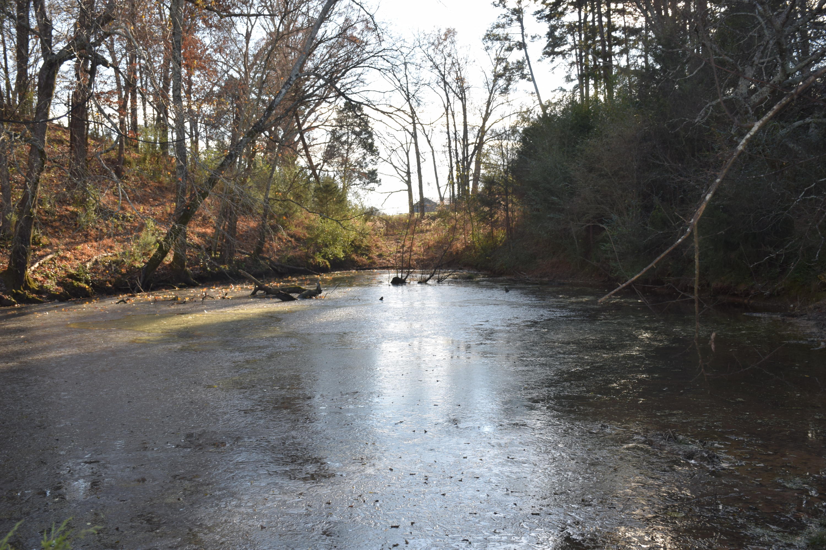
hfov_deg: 49.6
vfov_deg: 34.2
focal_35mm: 39
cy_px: 275
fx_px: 895
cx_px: 413
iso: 100
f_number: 6.3
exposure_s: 1/160
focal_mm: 26
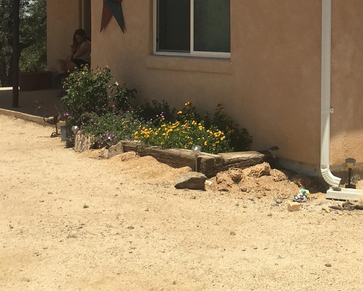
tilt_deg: +0.8
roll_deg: +0.3
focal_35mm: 75
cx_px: 390
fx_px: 806
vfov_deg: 20.0
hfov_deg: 23.9
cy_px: 22
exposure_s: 1/2198
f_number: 2.2
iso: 25
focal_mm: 4.15
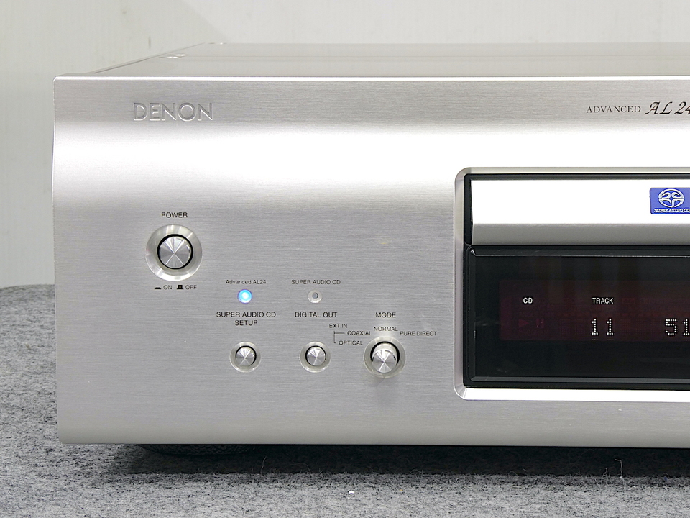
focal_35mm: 90
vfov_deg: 16.4
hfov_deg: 21.8
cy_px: 259
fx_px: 1794
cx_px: 345
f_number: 8
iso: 100
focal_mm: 16.1
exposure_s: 1/2
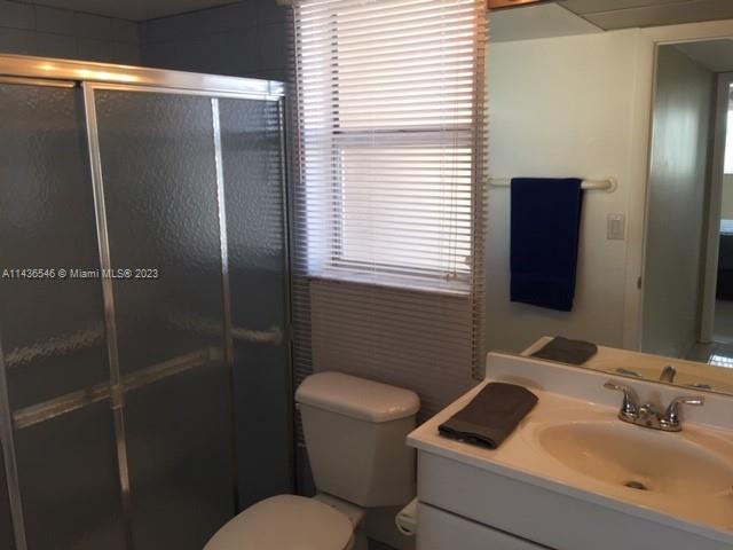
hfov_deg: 61.7
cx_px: 366
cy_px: 275
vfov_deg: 48.2
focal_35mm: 29
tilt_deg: -11.7
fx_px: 614
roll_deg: -1.8
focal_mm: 4.15
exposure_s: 1/60
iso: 32
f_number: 2.2
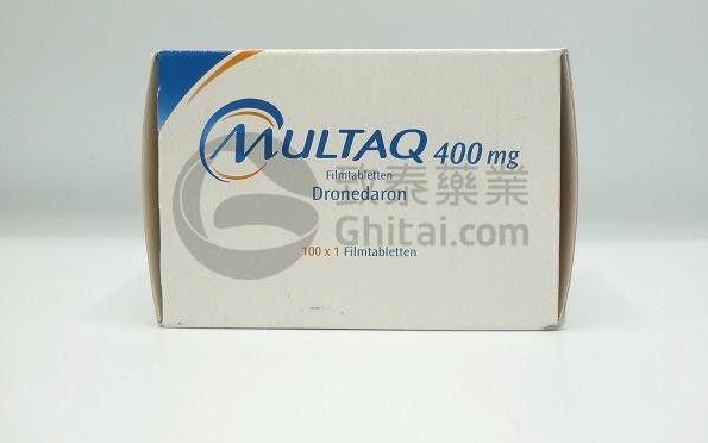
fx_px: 907
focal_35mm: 47
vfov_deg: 27.4
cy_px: 192
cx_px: 356
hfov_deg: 42.6
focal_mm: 9.3
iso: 80
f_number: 2.5
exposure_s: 1/80
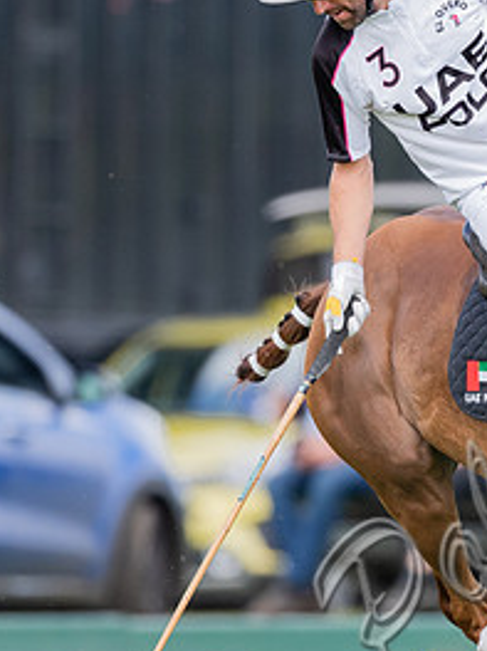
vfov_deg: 1.2
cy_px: 280
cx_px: 441
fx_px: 31596
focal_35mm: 1683
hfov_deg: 0.9
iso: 400
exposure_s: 1/1000
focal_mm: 500
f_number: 4
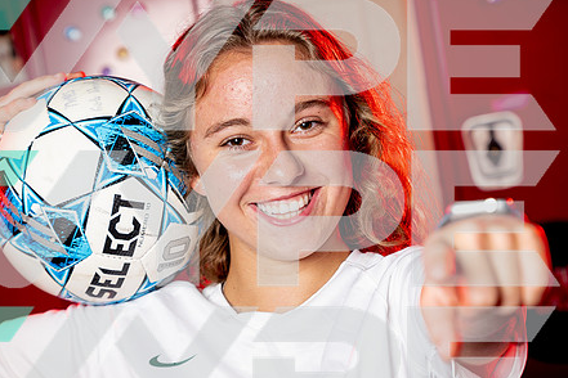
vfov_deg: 13.2
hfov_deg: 19.6
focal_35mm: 104
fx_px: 1641
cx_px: 224
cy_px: 225
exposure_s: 1/250
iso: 160
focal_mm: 70
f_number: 4.5
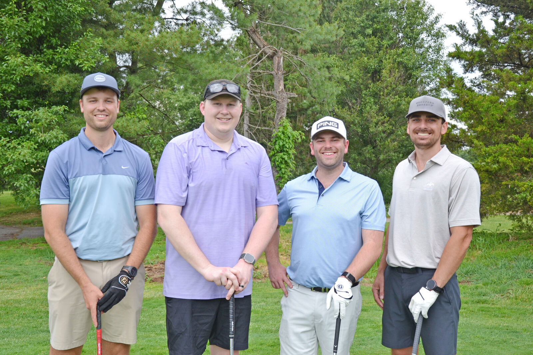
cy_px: 178
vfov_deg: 31.9
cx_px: 266
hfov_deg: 46.4
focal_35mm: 42
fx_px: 622
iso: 100
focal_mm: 28
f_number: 5.6
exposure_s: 1/125
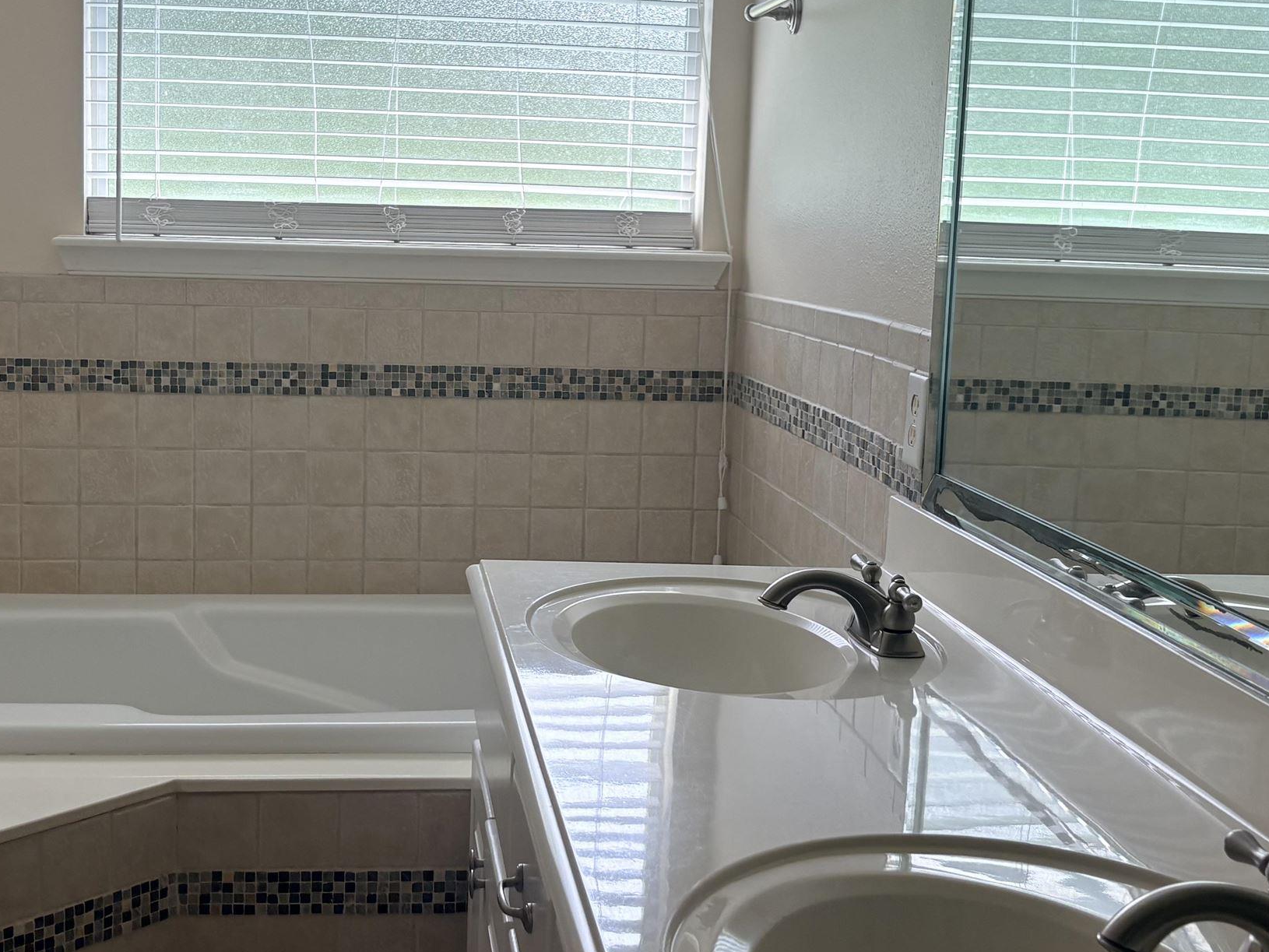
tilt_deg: -6.4
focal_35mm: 49
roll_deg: -0.7
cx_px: 504
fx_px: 1797
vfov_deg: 29.6
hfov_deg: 38.7
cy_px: 395
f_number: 1.6
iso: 50
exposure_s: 1/232
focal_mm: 5.96
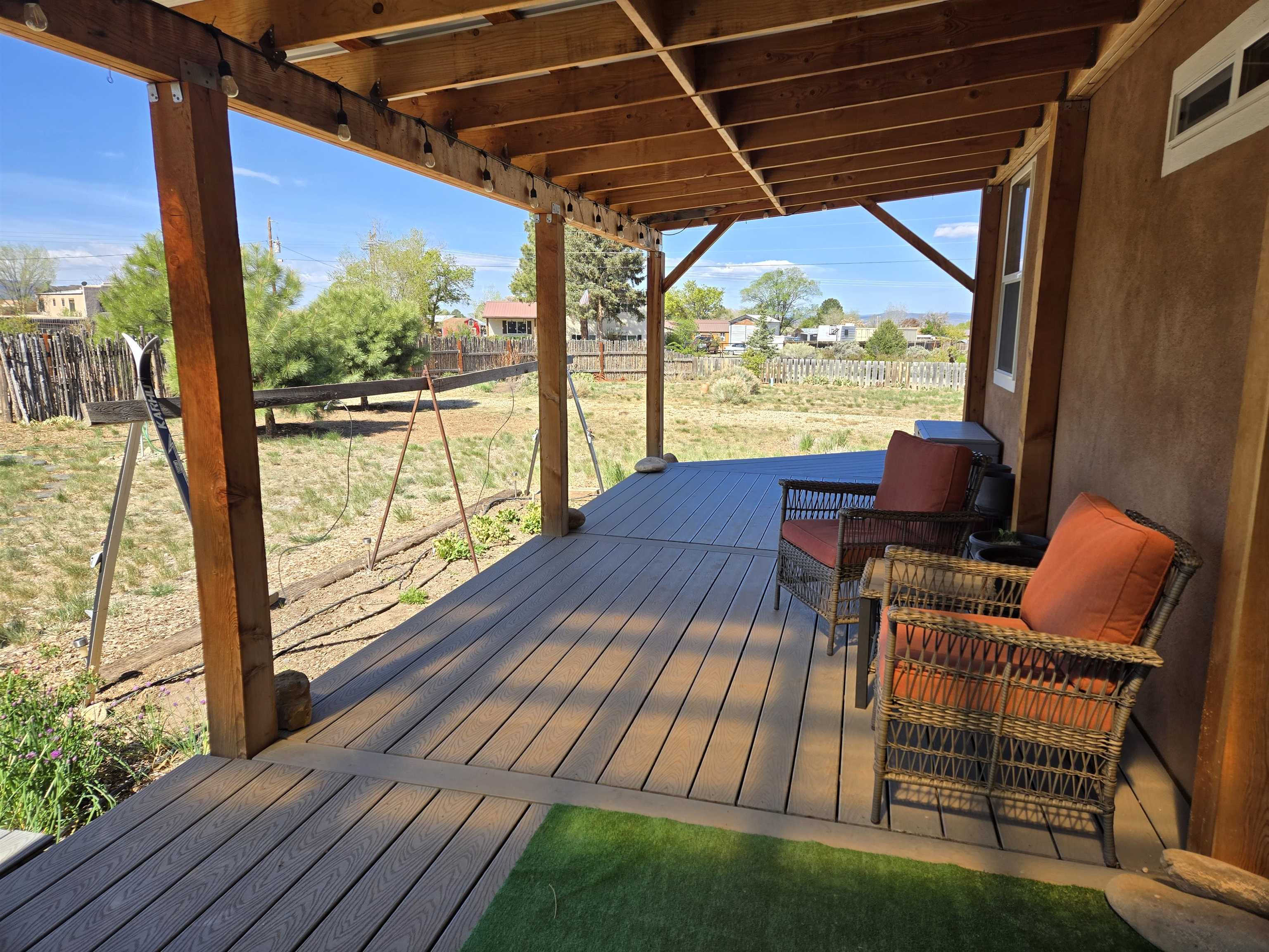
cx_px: 634
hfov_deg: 73.9
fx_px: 843
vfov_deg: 58.9
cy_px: 476
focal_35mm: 23
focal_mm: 5.4
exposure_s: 1/1008
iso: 25
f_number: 1.8
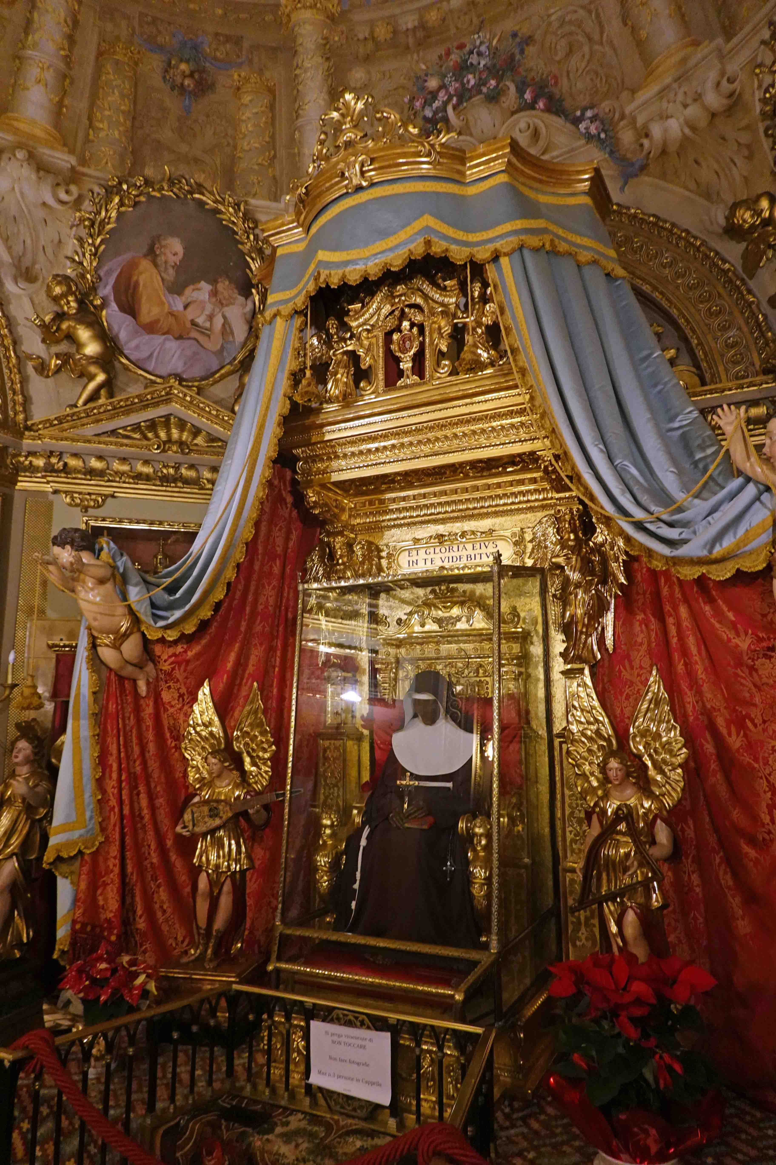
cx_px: 388
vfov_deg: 73.7
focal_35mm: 24
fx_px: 776
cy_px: 582
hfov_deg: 53.1
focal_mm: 9
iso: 1600
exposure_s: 1/30
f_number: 2.8
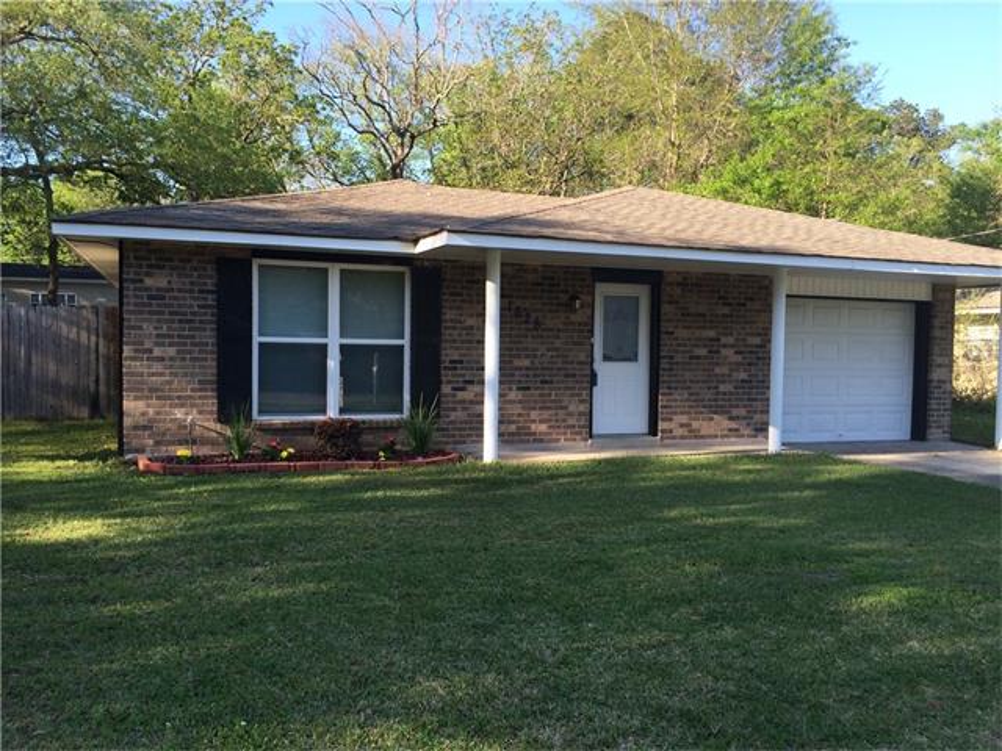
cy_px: 376
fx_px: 839
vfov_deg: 48.2
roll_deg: -0.3
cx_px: 501
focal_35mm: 29
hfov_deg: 61.7
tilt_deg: -2.7
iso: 32
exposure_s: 1/488
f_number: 2.2
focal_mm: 4.15
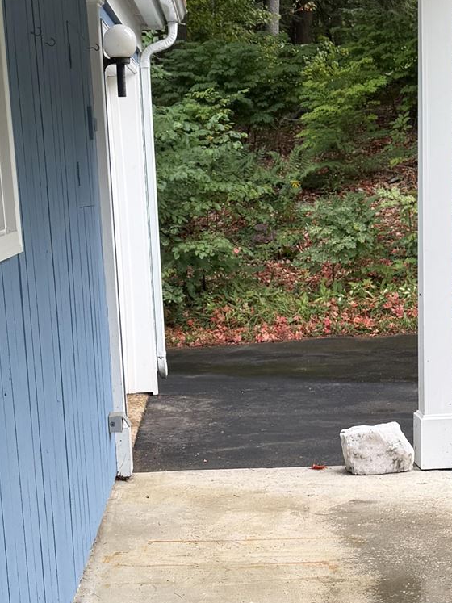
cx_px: 186
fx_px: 1289
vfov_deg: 25.9
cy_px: 472
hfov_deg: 19.9
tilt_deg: -12.6
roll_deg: +2.5
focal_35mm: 74
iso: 64
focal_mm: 6.76
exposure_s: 1/191
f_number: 1.78
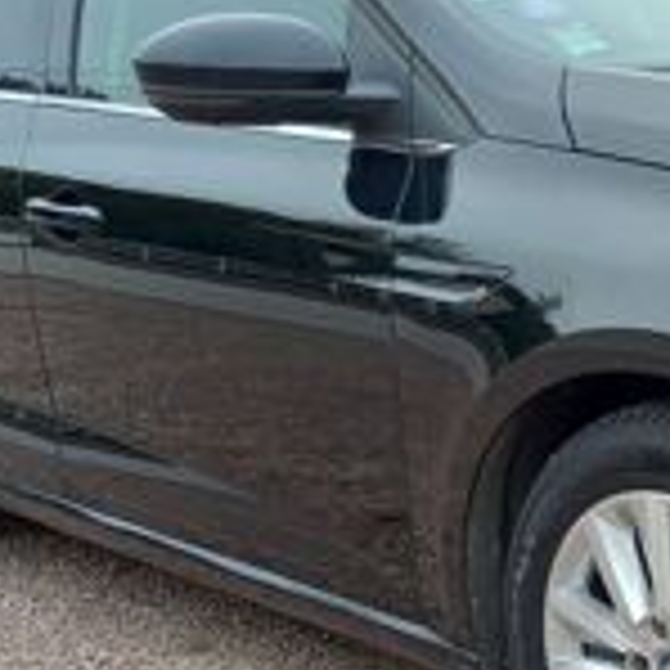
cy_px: 472
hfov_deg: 22.7
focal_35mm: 71
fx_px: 1555
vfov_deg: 24.1
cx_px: 760
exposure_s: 1/120
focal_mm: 4.6
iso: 50
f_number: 2
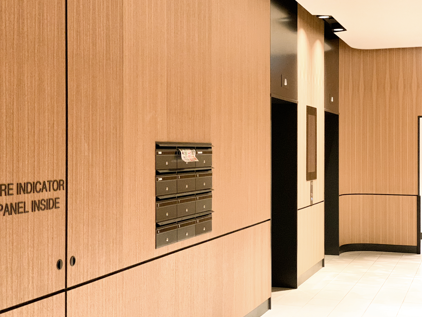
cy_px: 150
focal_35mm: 57
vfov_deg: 25.7
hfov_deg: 33.8
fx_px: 695
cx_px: 219
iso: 400
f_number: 2.4
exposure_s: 1/50
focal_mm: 6
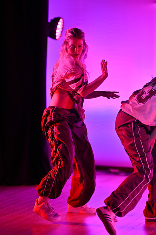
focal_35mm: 127
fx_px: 826
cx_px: 78
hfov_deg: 10.8
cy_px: 118
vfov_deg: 16.1
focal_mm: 85
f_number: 1.2
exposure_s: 1/640
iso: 64
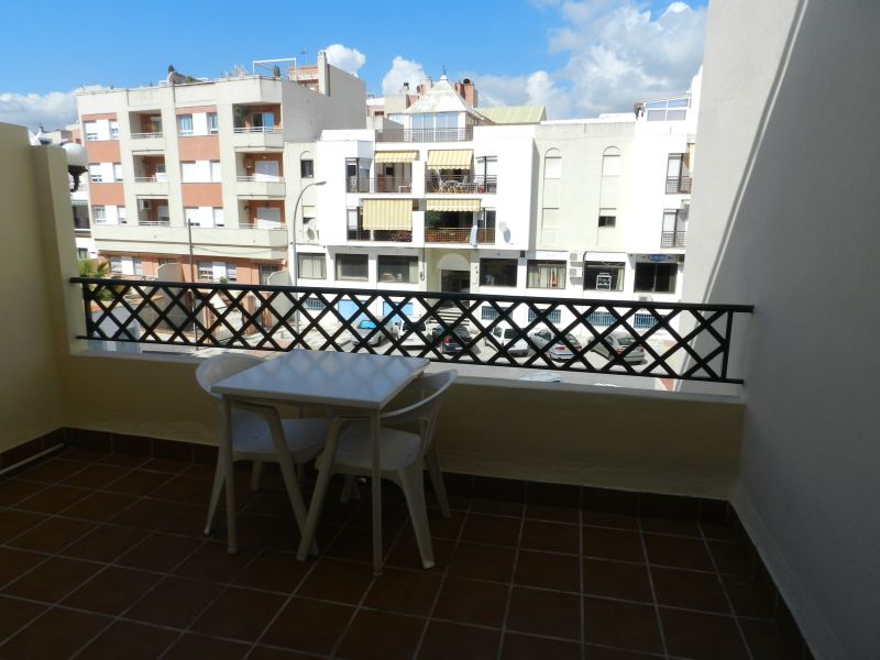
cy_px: 330
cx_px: 440
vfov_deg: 58.9
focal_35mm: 23
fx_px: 585
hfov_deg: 73.9
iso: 160
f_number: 5
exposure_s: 1/800
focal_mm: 4
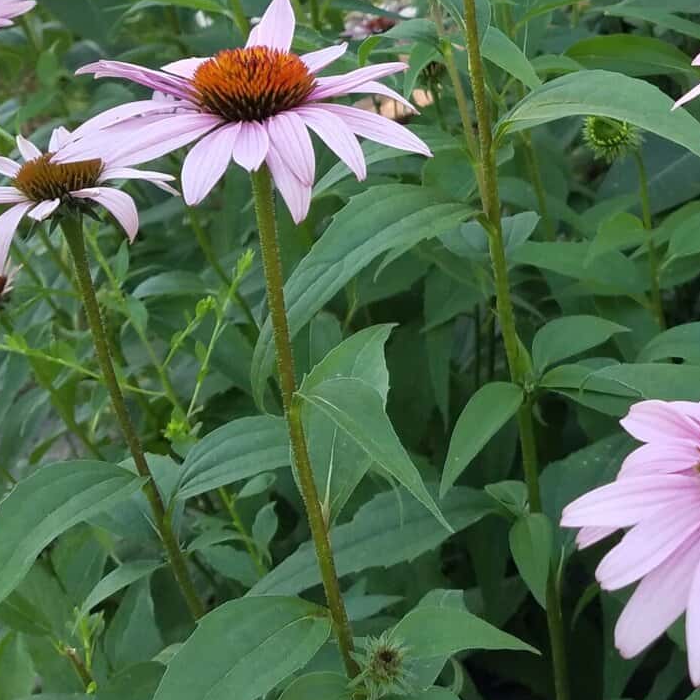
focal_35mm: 63
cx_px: 787
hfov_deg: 25.2
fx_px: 1441
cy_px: 5
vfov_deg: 25.9
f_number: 1.7
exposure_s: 1/120
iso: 64
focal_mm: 4.2
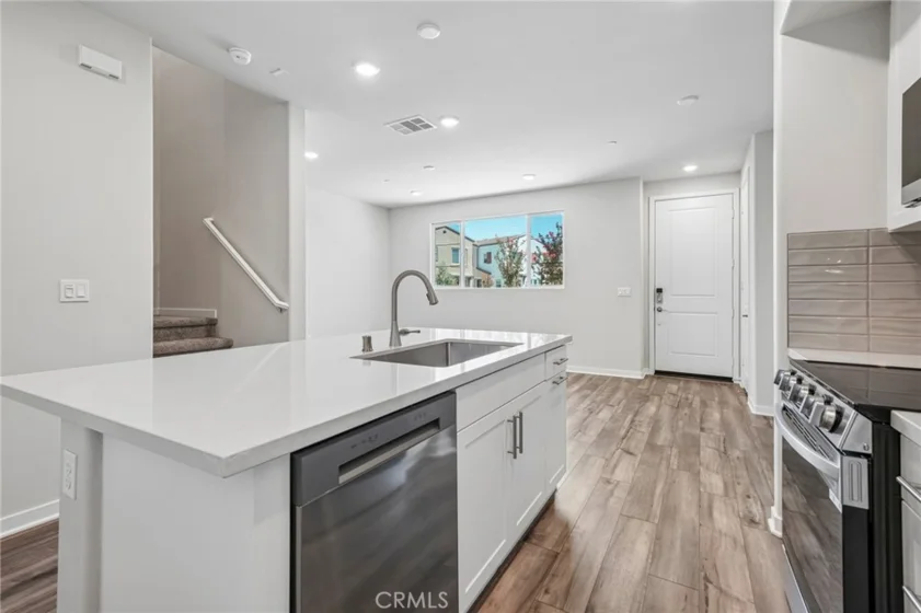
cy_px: 306
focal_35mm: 15
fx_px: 384
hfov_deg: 100.4
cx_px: 460
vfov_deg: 77.3
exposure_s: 1/30
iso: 320
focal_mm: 15
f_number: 7.1
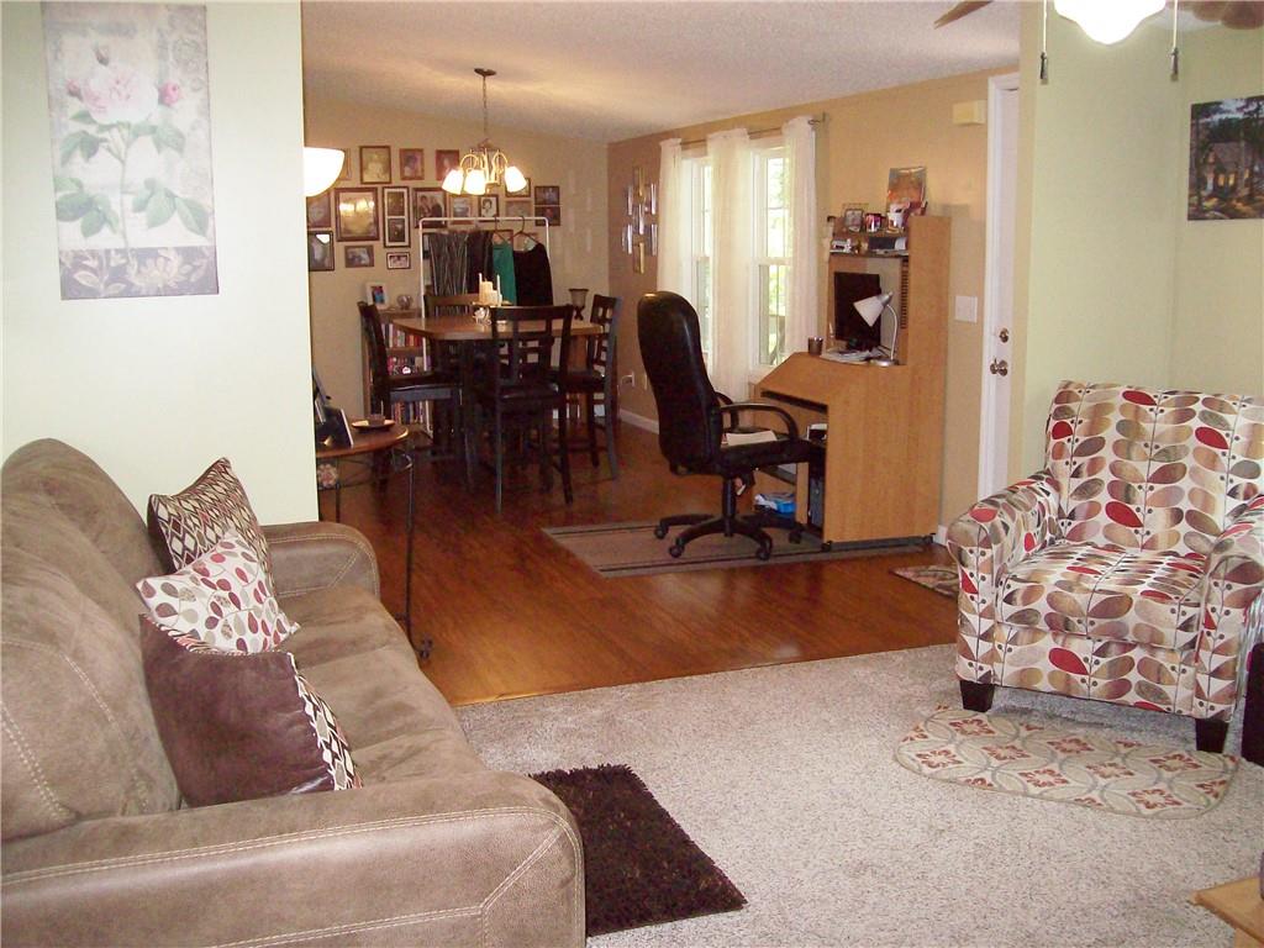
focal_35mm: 36
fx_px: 1315
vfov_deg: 39.7
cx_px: 632
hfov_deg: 51.4
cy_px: 474
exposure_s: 1/64
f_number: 2.7
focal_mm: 6
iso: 200
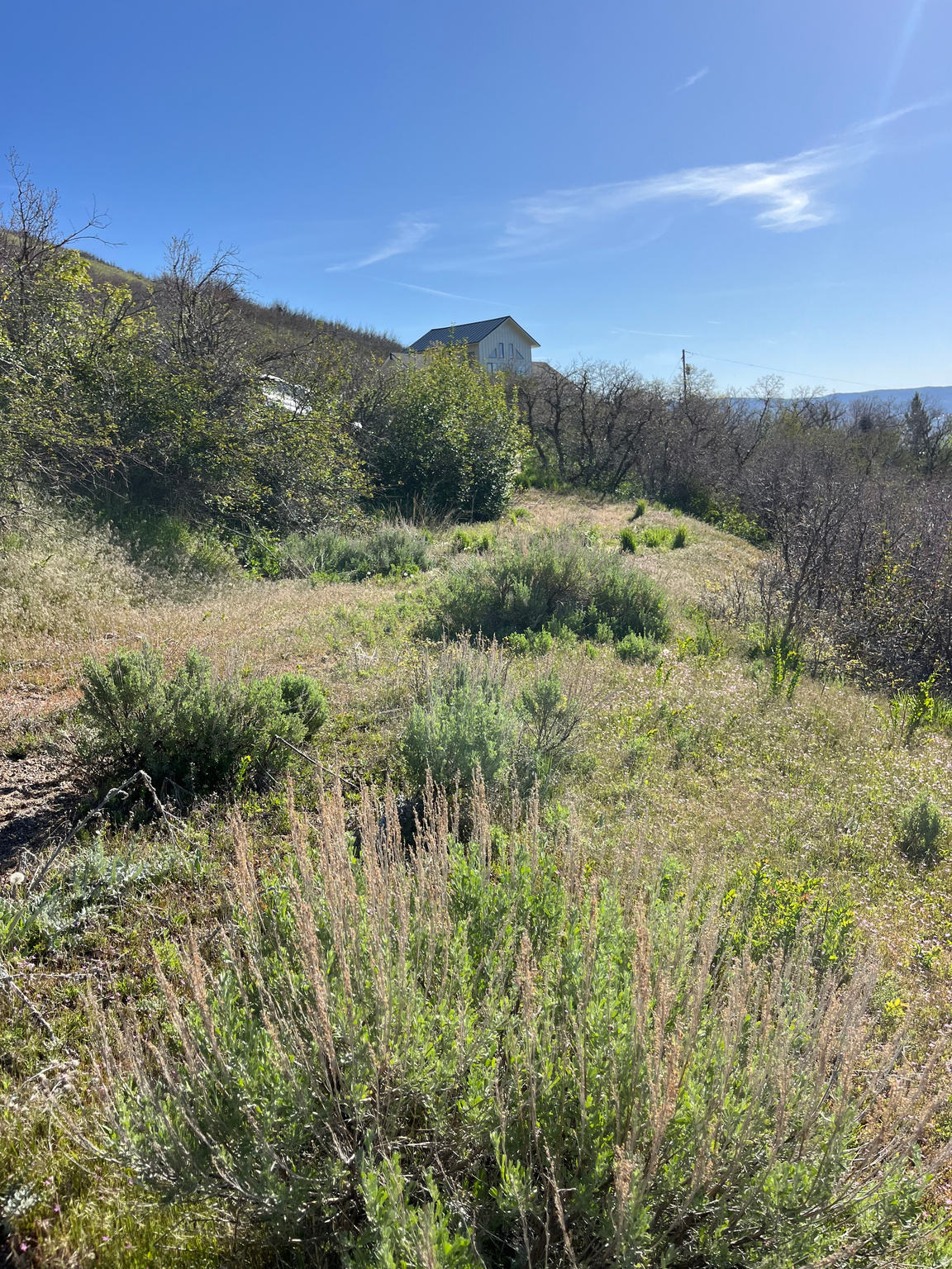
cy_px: 634
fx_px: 953
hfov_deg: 53.1
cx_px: 476
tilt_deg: -10.6
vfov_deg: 67.3
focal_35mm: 26
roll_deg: +5.3
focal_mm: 5.1
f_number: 1.6
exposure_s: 1/3623
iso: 50
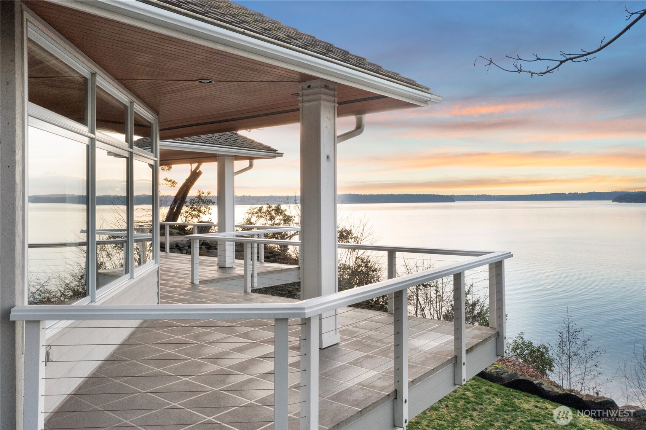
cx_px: 323
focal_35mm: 28
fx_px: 502
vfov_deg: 46.4
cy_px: 215
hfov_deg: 65.5
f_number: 9
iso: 800
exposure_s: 1/80
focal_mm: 10.26
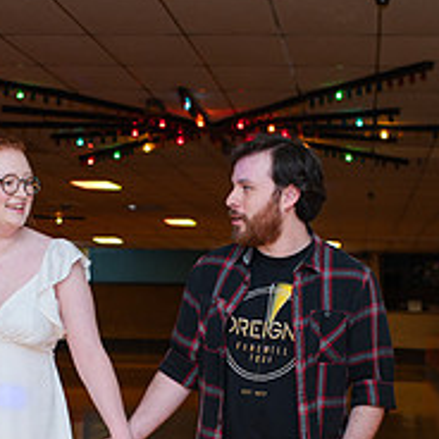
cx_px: 132
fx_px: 1435
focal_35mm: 100
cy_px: 421
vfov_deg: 17.1
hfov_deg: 17.3
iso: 1000
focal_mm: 35
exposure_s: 1/200
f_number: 3.2
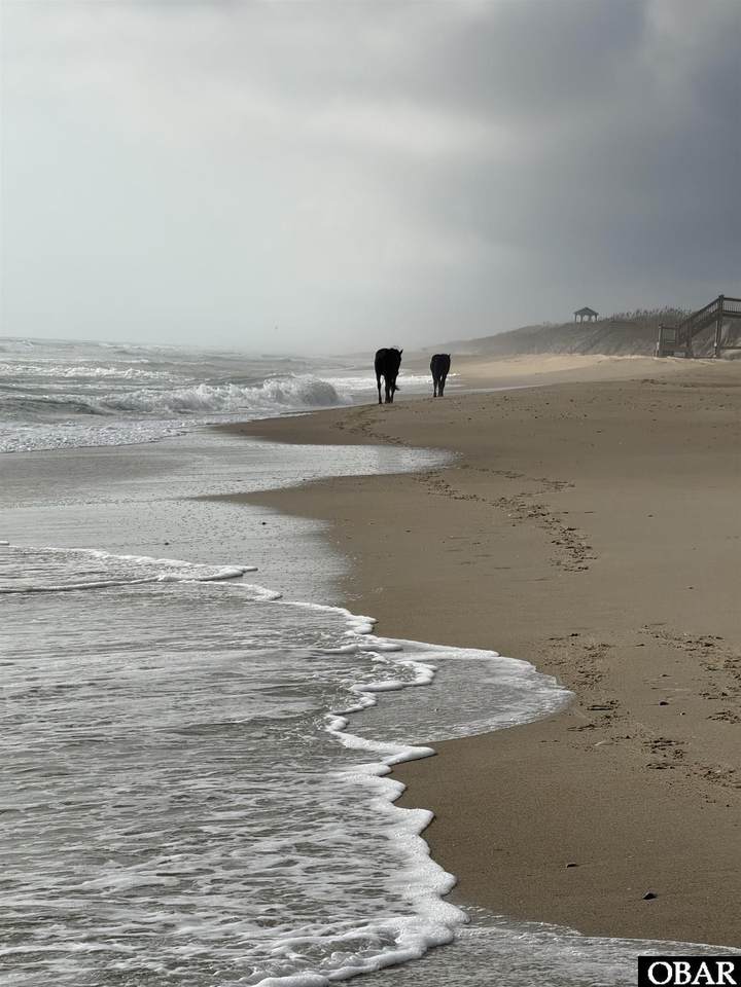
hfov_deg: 12.3
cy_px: 494
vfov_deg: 16.4
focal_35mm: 120
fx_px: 3425
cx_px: 370
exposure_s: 1/3344
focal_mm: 15.66
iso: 50
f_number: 2.8
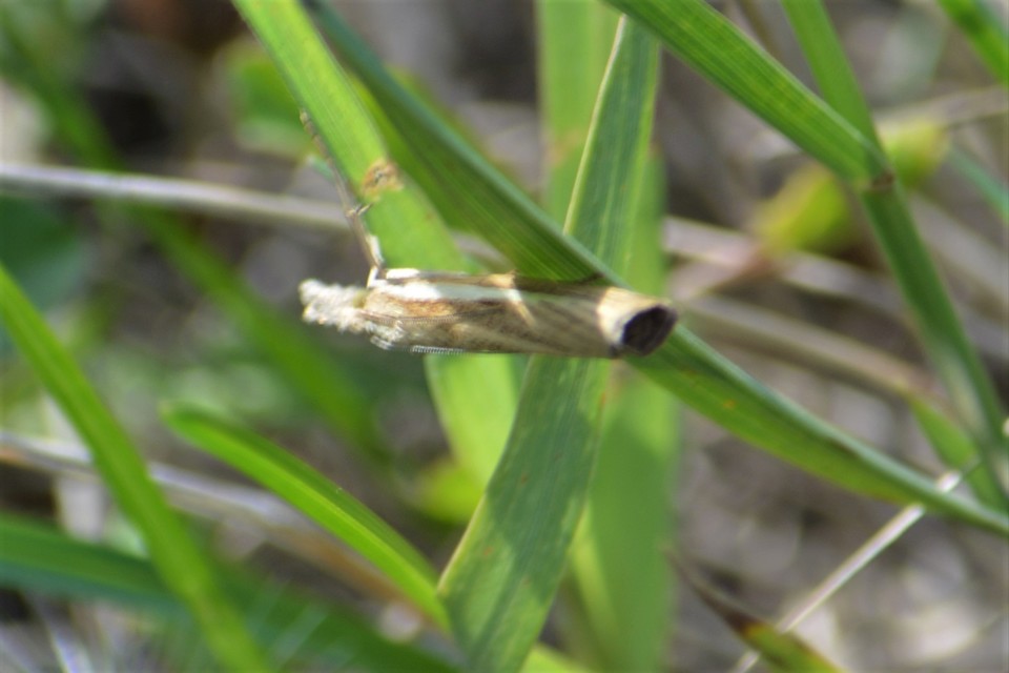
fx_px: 12612
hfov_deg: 4.6
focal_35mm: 450
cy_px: 336
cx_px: 504
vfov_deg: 3.1
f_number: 8
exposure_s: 1/125
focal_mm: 300
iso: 160
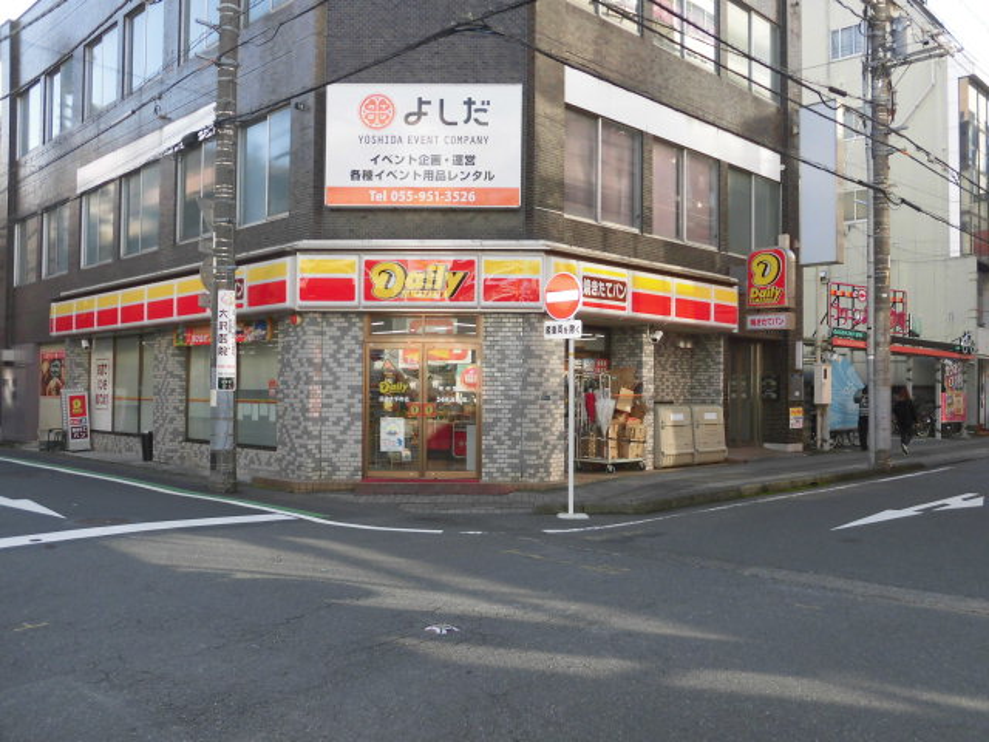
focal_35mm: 32
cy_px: 371
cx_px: 494
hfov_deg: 56.8
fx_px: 914
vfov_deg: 44.2
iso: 100
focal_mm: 5.81
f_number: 3.5
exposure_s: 1/200
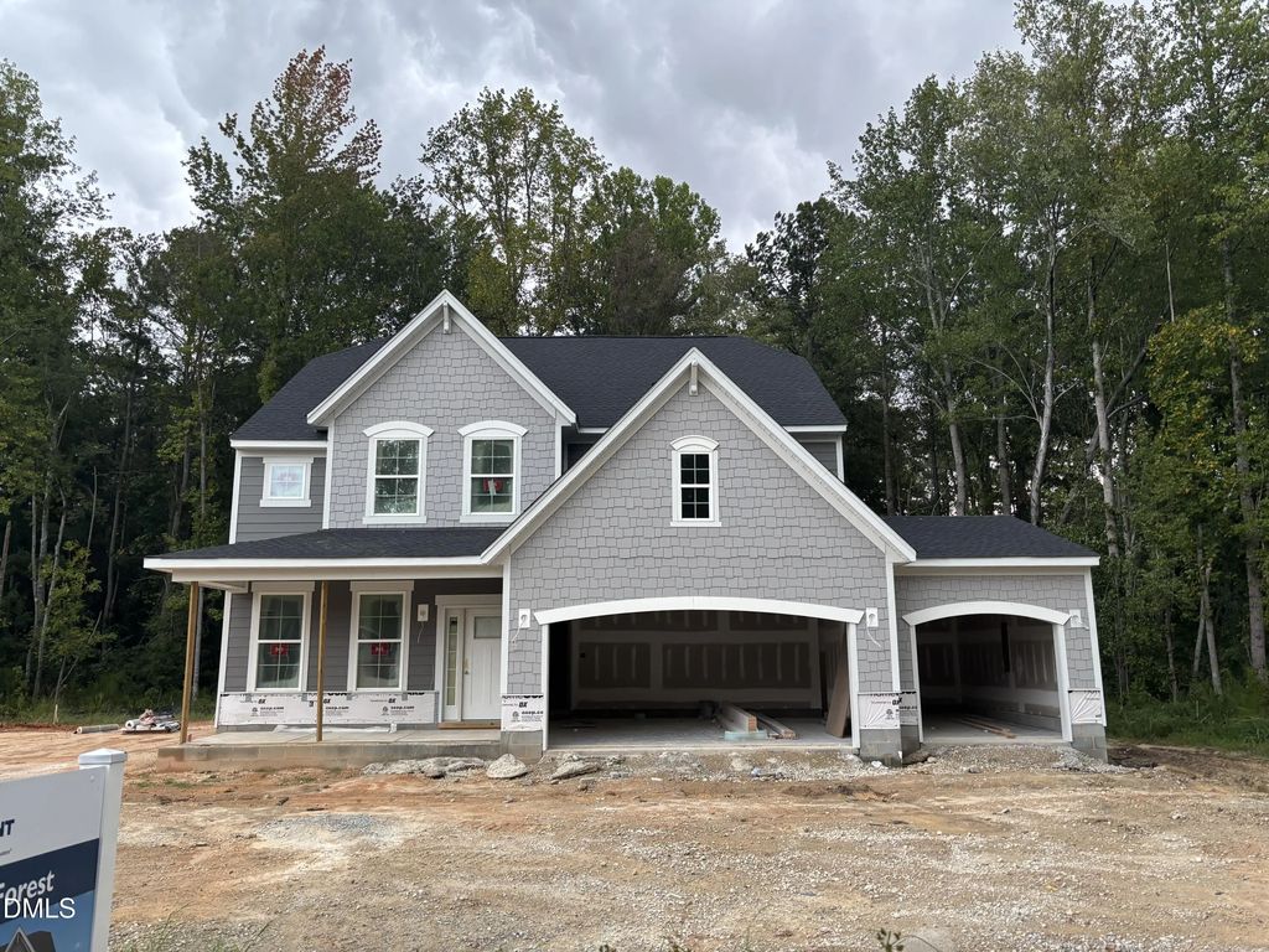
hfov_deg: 67.3
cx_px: 634
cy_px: 476
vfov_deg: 53.1
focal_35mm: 26
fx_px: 953
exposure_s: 1/74
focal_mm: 5.96
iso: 125
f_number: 1.6
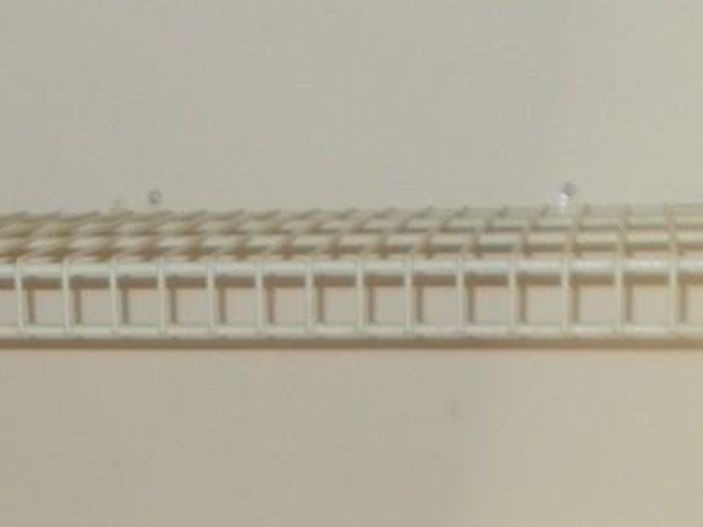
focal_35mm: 109
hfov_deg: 17.6
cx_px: -13
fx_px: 2212
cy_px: 650
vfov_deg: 13.2
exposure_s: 1
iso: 80
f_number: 3.2
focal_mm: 4.6
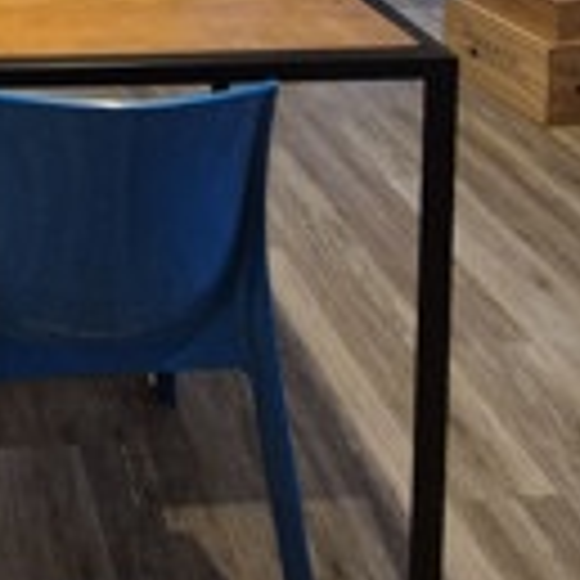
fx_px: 872
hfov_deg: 31.8
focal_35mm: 46
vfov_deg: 24.4
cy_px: -371
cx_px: -85
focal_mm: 2.2
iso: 640
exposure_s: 1/60
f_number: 2.2
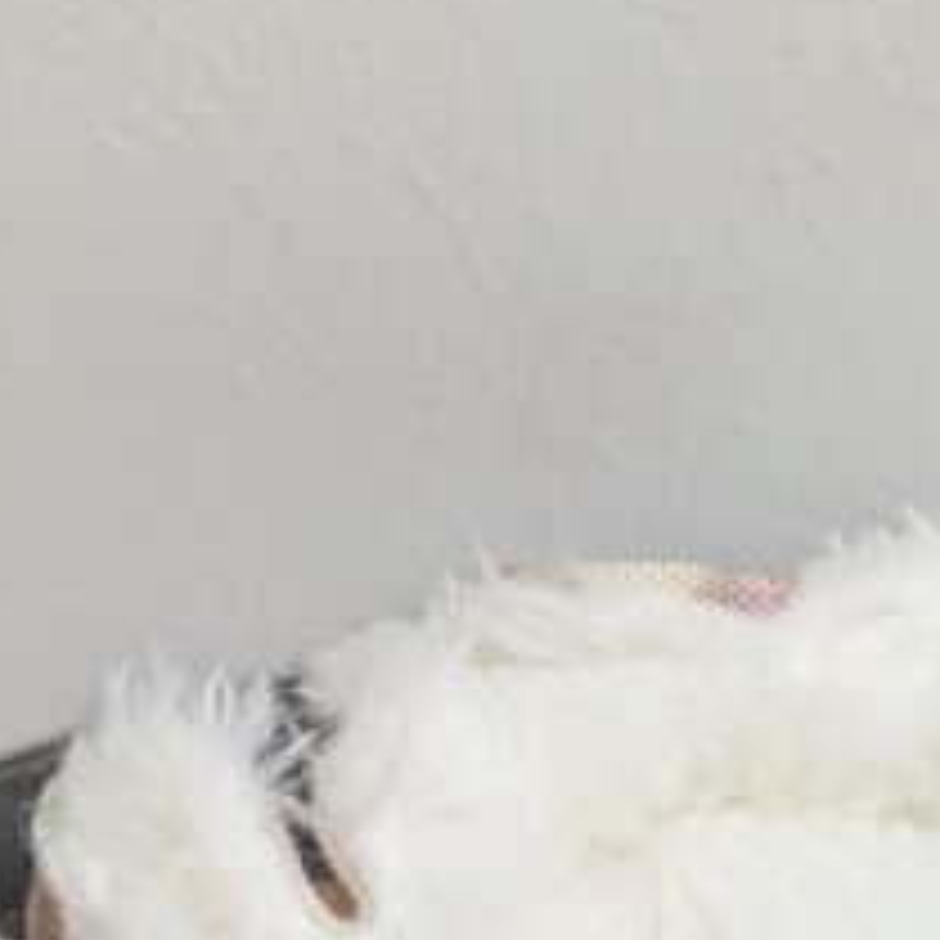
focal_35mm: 90
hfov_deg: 19.1
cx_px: 733
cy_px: 1489
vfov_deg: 17.1
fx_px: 2765
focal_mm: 5.43
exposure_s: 1/30
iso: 180
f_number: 1.89
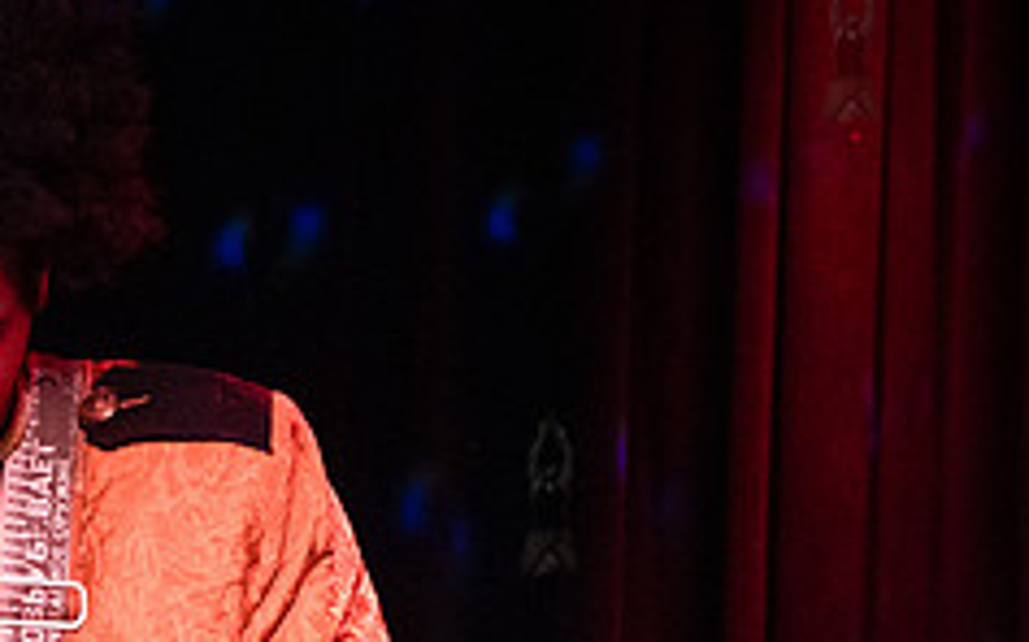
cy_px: 718
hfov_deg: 15.7
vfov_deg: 10.0
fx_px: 3617
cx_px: -128
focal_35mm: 129
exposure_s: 1/400
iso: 12800
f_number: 4
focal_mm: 48
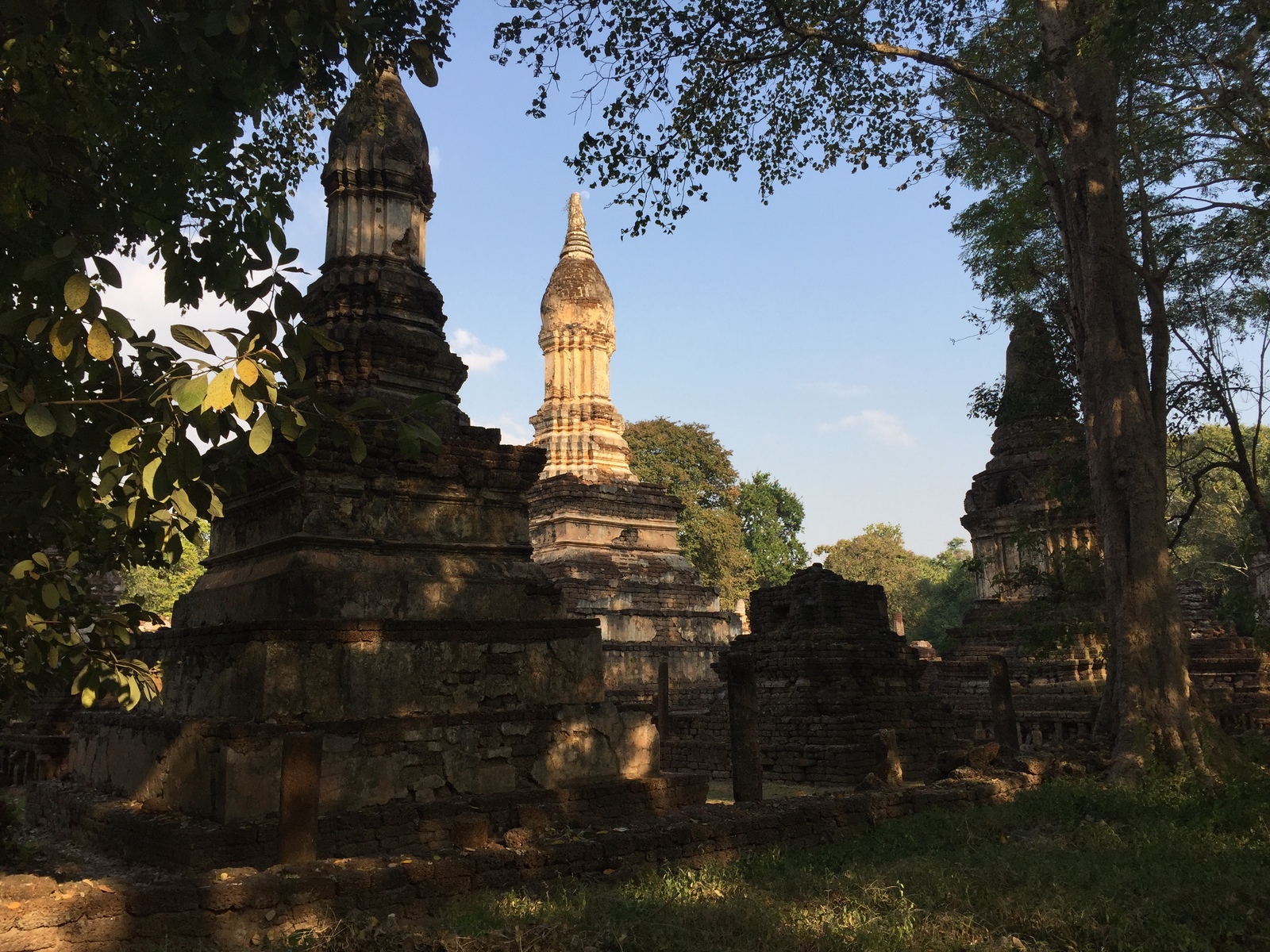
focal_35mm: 29
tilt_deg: +10.3
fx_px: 1064
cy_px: 476
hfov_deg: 61.7
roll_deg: +0.2
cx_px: 635
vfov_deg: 48.2
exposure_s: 1/1014
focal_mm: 4.15
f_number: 2.2
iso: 32
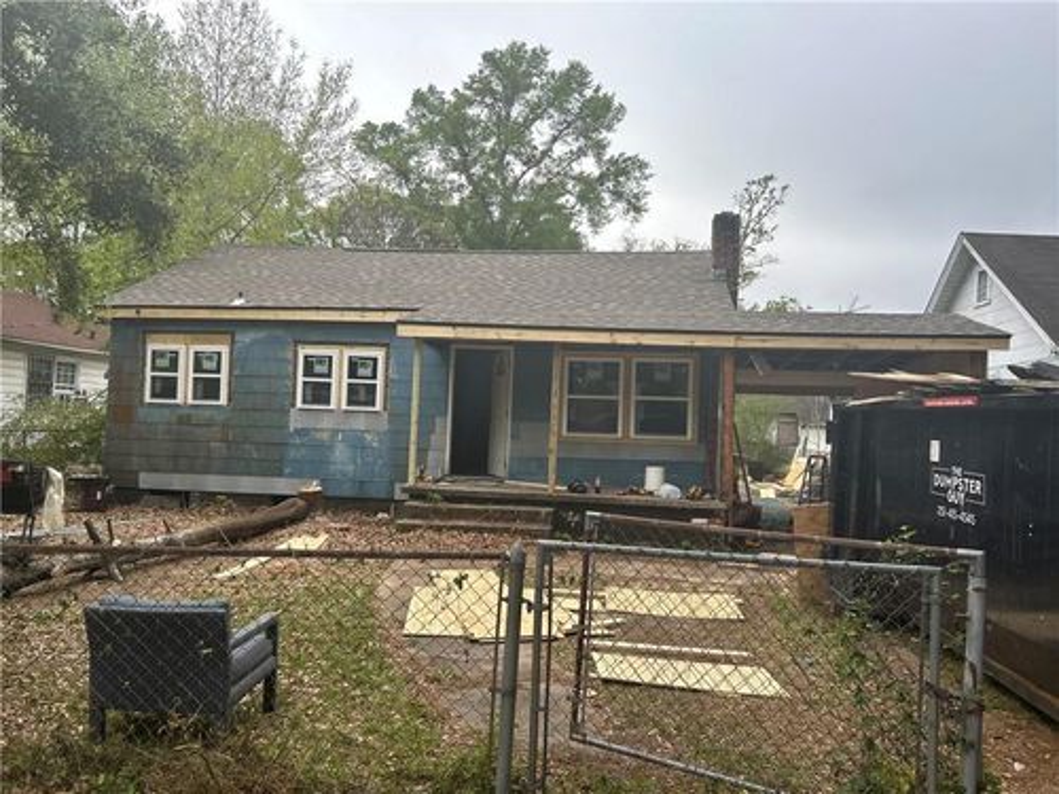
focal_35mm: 26
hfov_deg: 67.3
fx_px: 795
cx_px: 530
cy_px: 397
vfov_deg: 53.1
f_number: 1.5
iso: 50
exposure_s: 1/723
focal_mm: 5.7
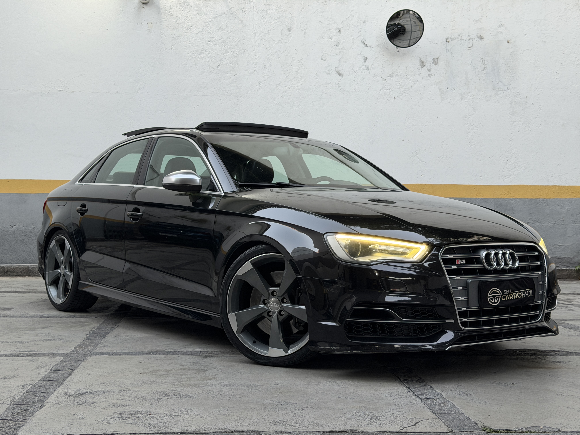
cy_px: 218
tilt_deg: -0.7
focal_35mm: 48
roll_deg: -0.3
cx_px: 290
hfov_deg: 39.7
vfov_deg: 30.3
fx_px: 804
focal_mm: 6.76
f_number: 1.78
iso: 125
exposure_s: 1/60
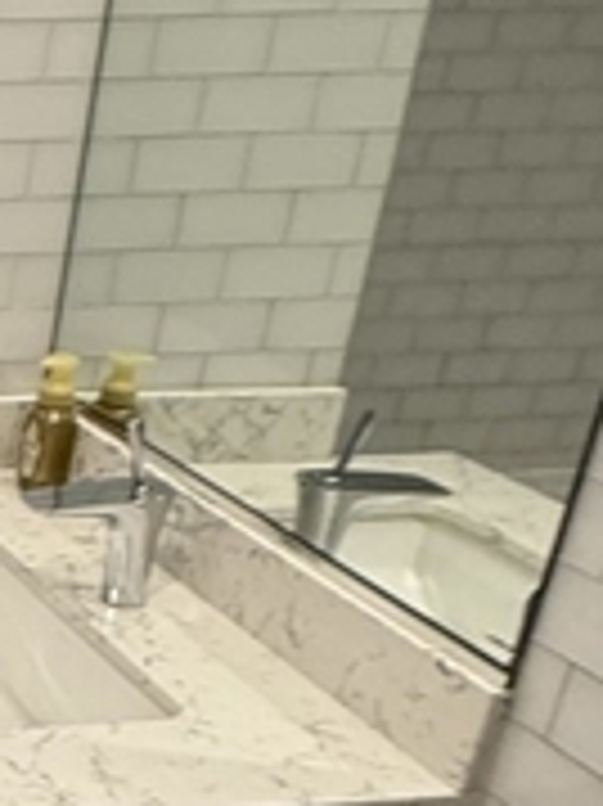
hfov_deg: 17.3
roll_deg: +2.5
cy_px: 468
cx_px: -621
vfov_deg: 32.1
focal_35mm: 60
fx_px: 1395
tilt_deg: -20.7
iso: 200
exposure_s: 1/60
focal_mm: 2.22
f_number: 2.2
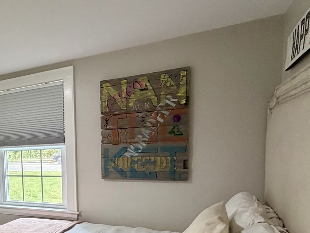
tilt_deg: -4.3
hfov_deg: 42.6
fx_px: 313
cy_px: 178
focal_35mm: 35
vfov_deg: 39.5
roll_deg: +3.8
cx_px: -22
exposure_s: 1/110
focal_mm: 2.22
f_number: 2.2
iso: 320
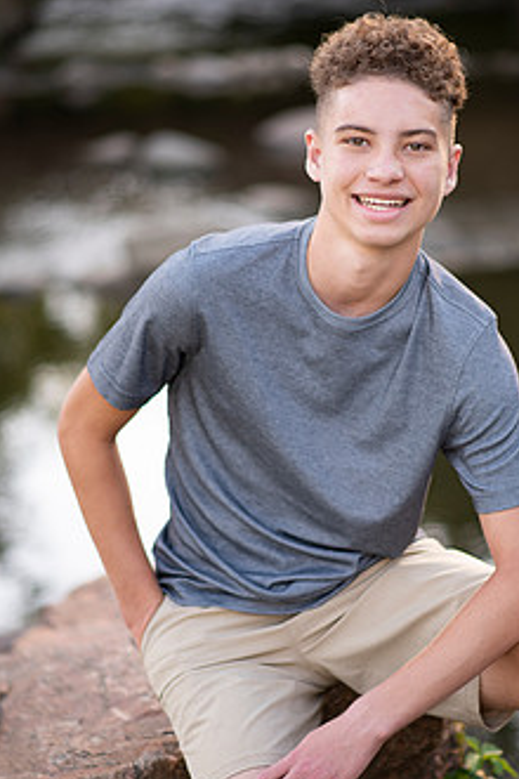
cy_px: 394
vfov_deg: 17.6
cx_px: 309
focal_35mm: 116
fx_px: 2508
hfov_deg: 11.8
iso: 125
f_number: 1.8
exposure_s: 1/400
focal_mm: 85
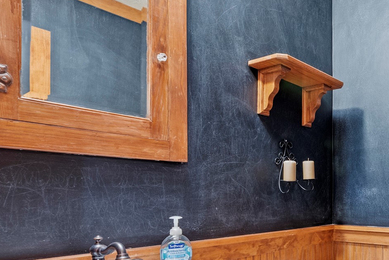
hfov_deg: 51.4
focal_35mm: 32
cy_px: 195
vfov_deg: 40.0
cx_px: 355
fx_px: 346
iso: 800
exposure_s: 3
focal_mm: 14
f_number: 8
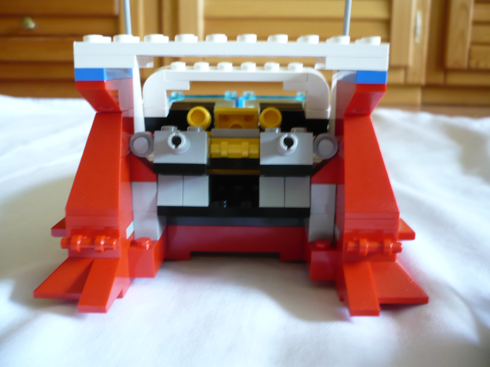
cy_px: 184
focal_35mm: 35
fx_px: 495
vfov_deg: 40.7
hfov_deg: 52.6
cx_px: 245
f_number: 2.8
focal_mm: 5.8
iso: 200
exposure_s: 1/8
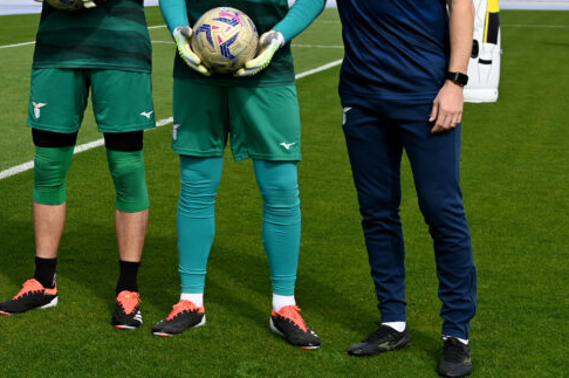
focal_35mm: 80
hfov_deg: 24.4
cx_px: 22
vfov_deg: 16.7
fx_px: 1263
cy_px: -2
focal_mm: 38
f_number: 5
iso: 200
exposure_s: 1/1600
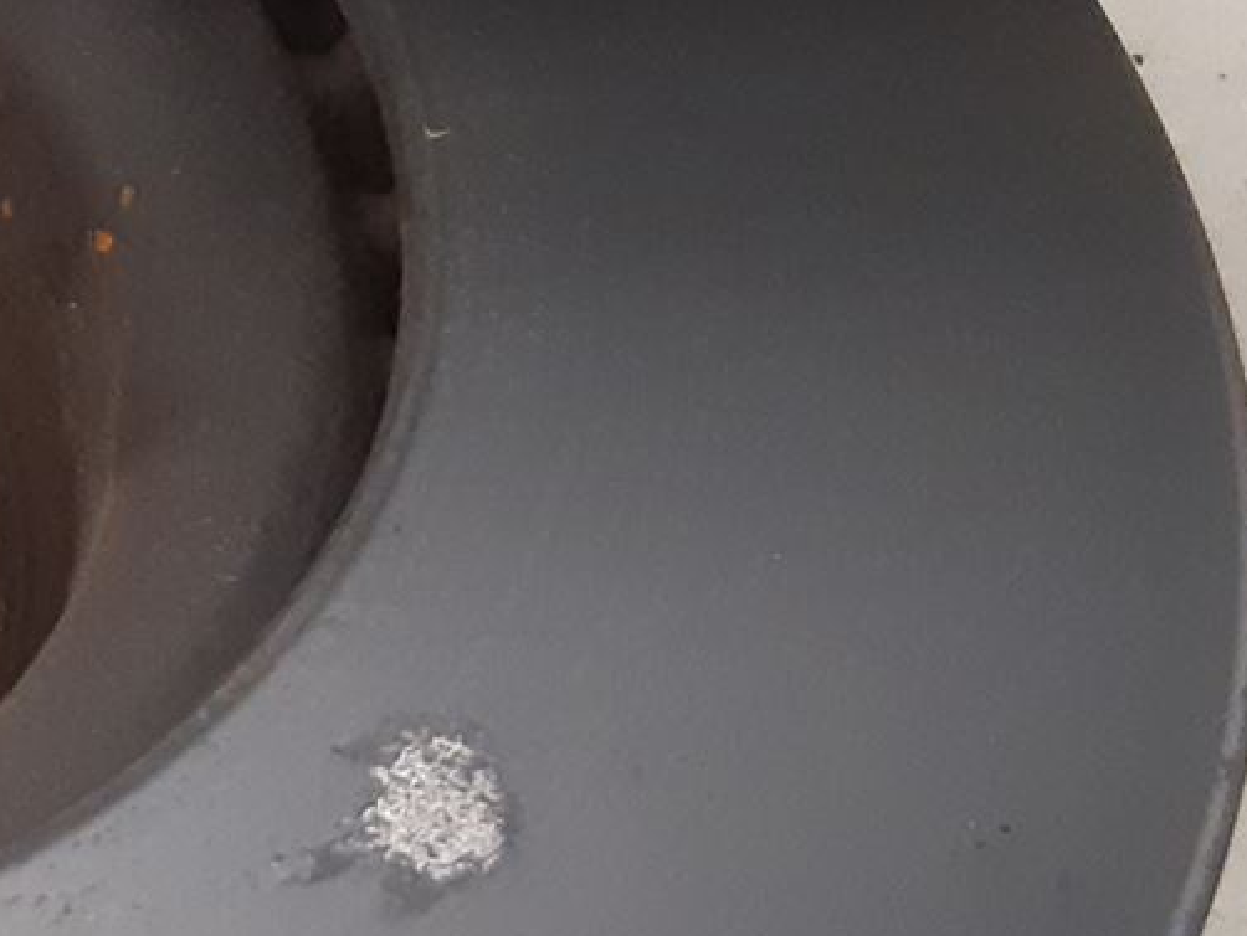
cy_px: 591
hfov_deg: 15.6
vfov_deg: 14.0
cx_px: -1061
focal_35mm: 106
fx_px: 3820
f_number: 1.7
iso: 250
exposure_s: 1/50
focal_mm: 3.93
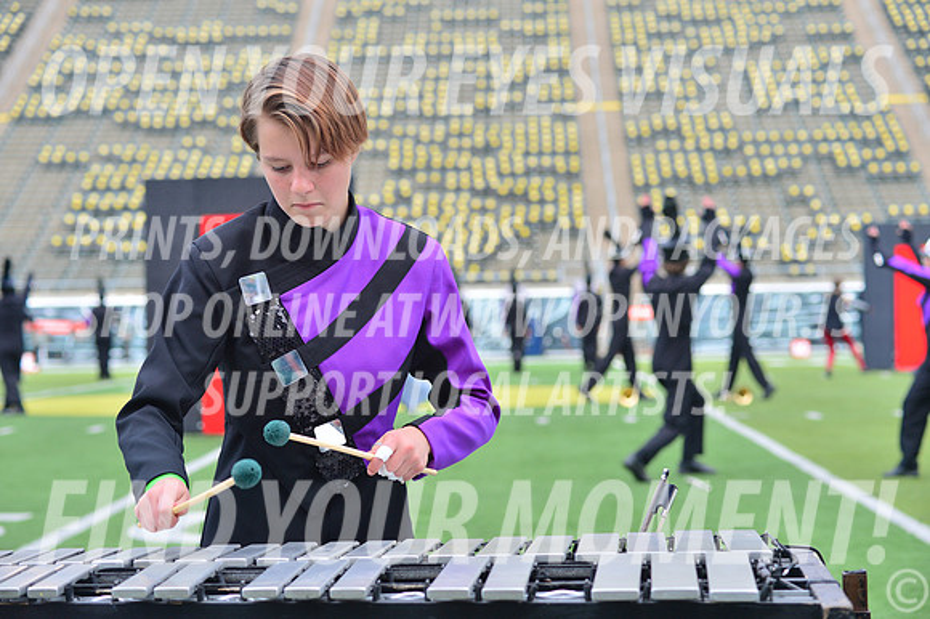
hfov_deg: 22.2
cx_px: 465
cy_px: 310
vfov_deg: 14.8
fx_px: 2375
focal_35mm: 92
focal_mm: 92
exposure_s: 1/640
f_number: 5.6
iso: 200
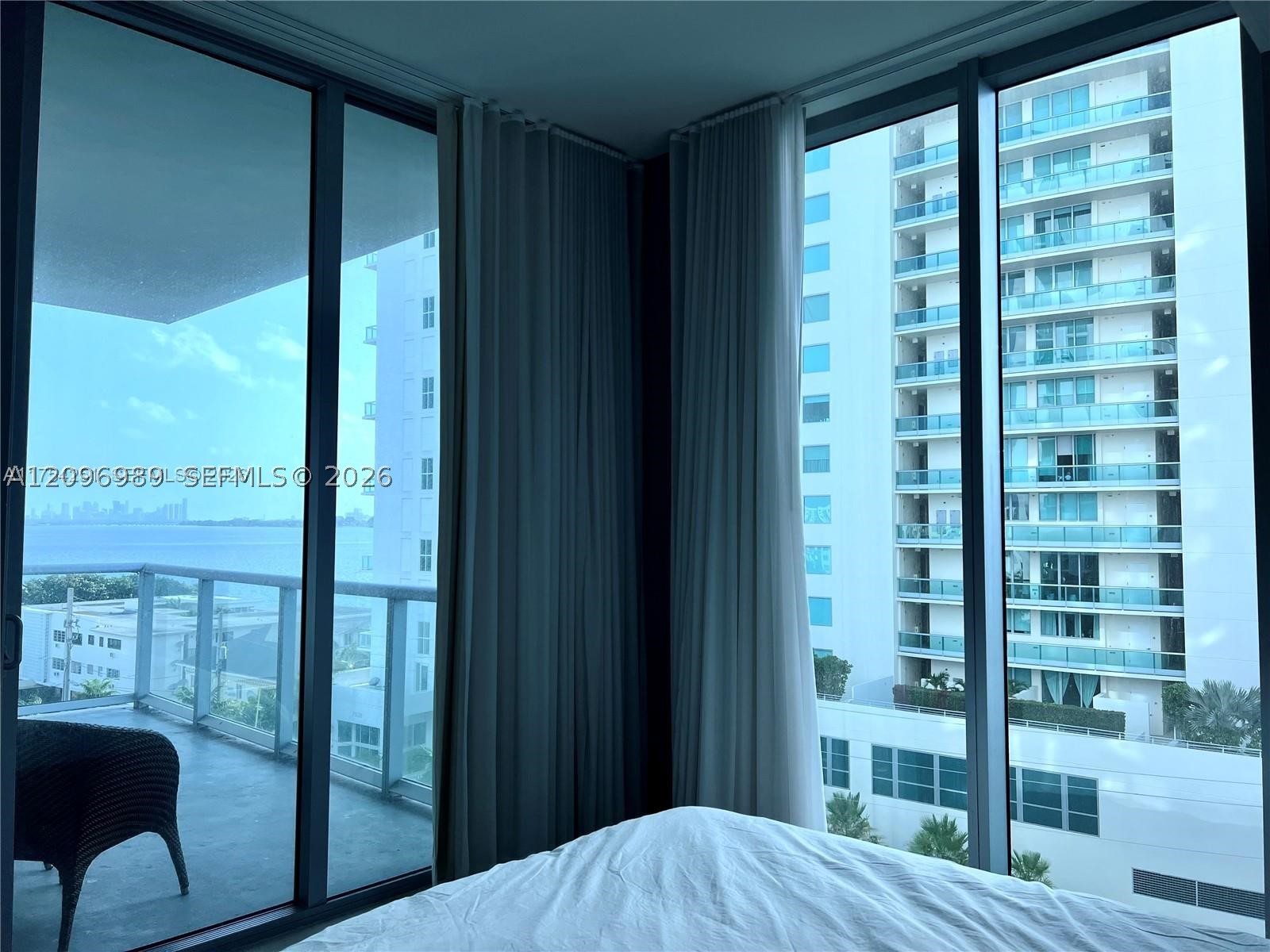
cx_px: 635
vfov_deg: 53.1
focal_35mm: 26
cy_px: 476
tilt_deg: +2.5
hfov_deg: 67.3
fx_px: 954
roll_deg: -0.4
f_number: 1.5
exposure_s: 1/3356
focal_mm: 5.7
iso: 50
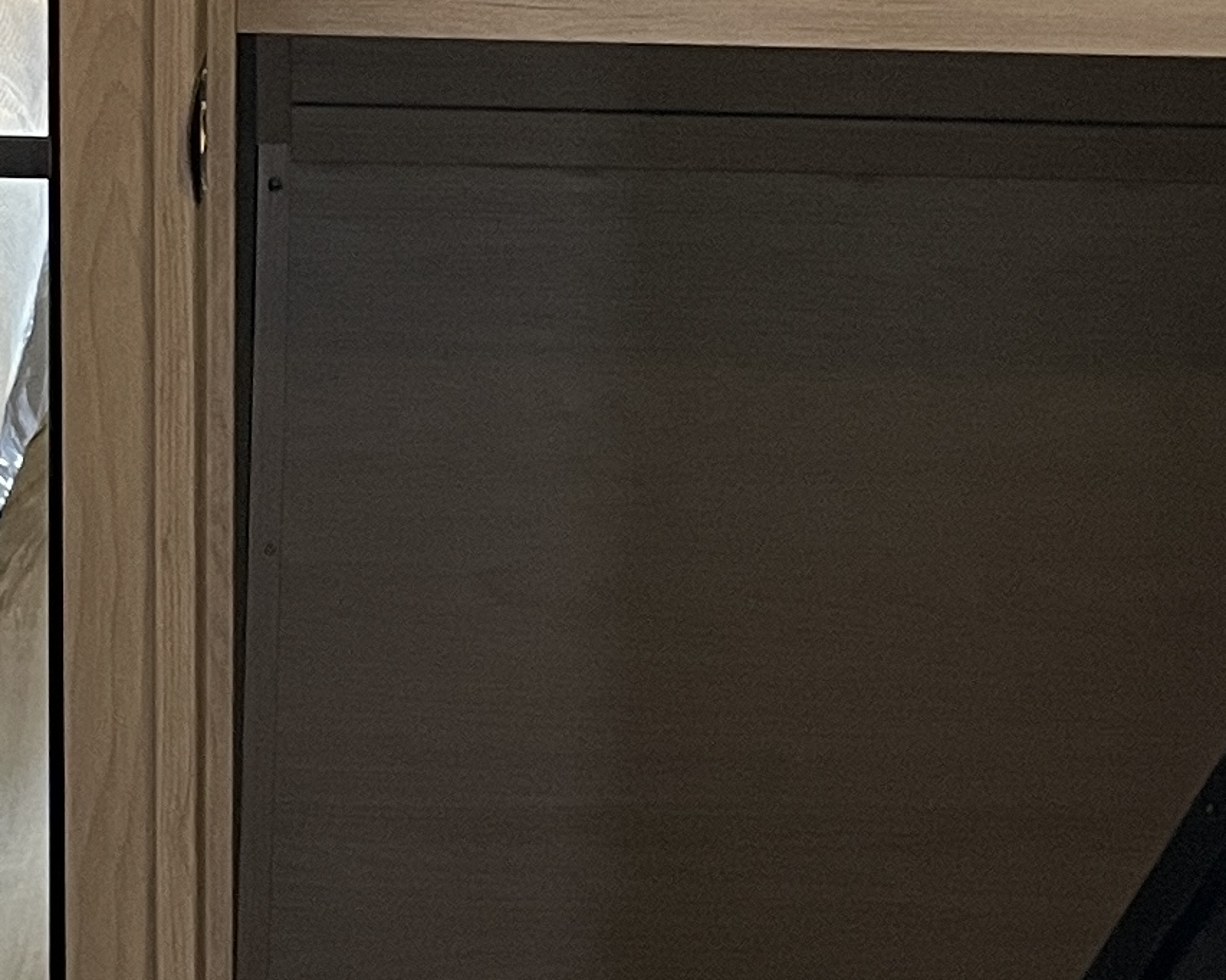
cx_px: 425
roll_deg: -0.1
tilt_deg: -14.0
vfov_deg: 12.8
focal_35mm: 120
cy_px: 251
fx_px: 4353
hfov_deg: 16.0
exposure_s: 1/69
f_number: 1.6
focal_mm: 4.2
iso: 125
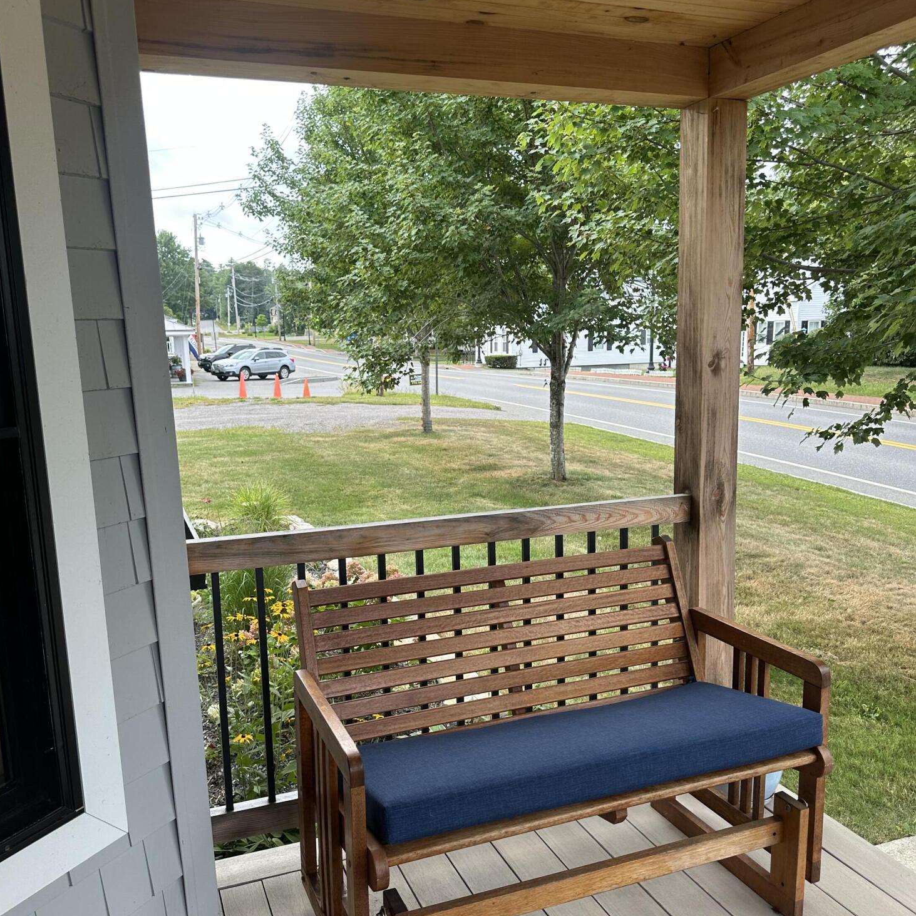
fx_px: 868
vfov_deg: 55.6
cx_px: 447
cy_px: 471
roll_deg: +0.6
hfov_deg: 55.6
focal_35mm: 29
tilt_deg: -8.5
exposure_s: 1/552
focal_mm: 6.86
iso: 80
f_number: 1.78
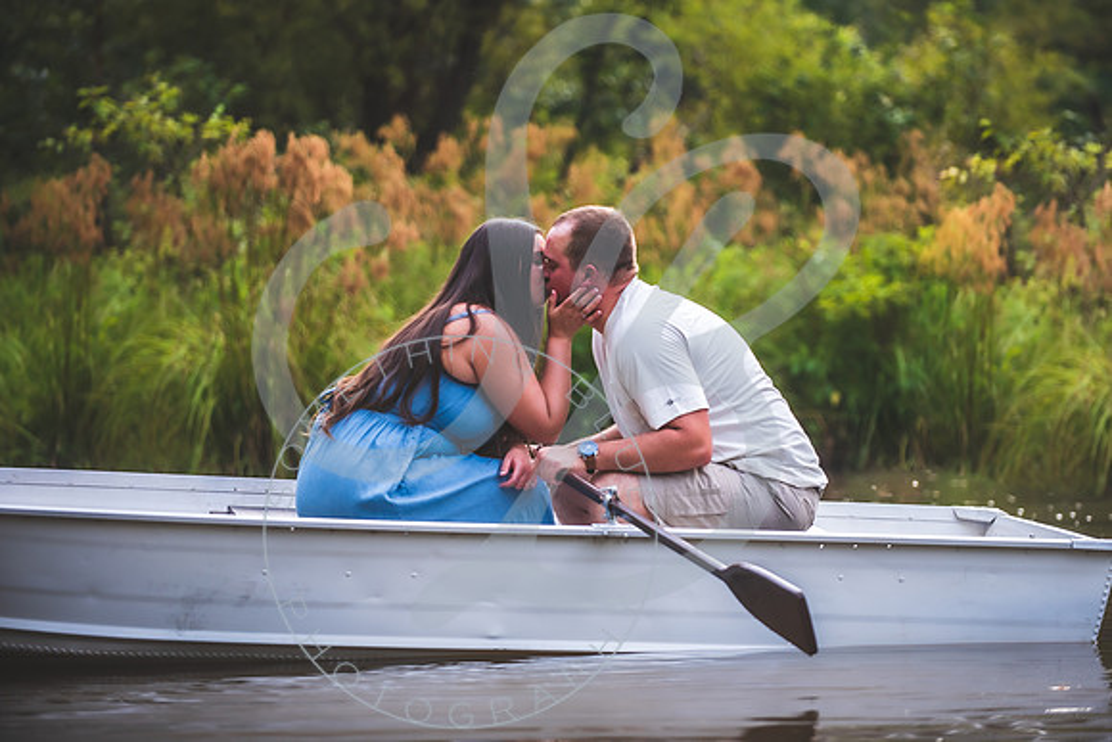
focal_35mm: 153
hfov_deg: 13.4
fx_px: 4722
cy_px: 337
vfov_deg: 9.0
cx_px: 607
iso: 200
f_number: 2.8
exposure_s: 1/200
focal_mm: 140
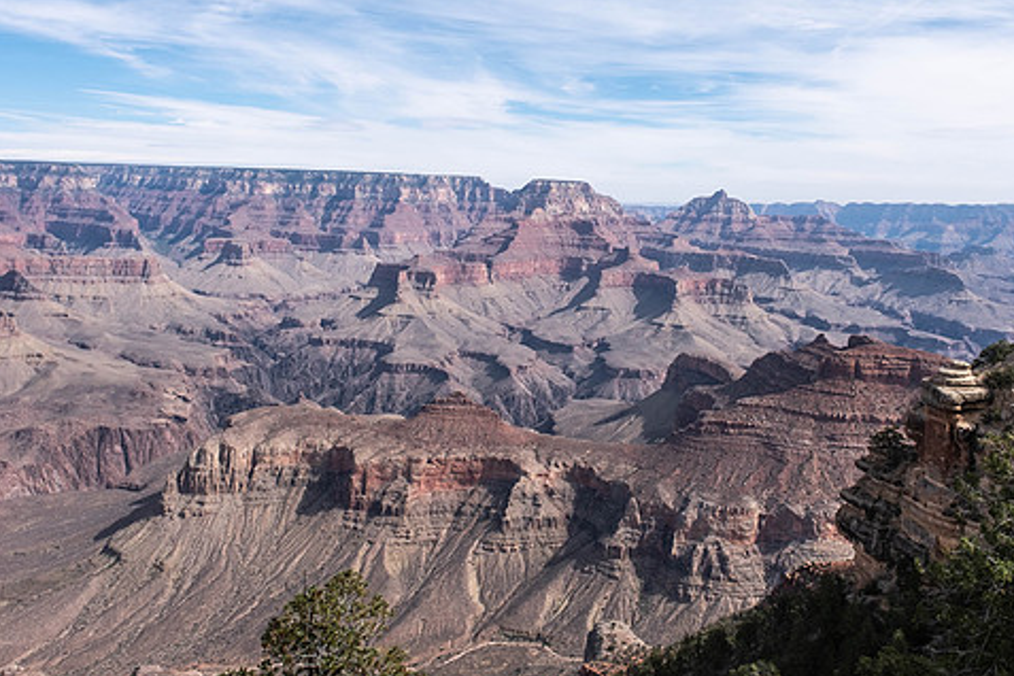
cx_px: 576
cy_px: 268
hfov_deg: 55.6
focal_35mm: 34
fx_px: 958
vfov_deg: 38.7
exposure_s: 1/550
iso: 200
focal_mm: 16
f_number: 7.1
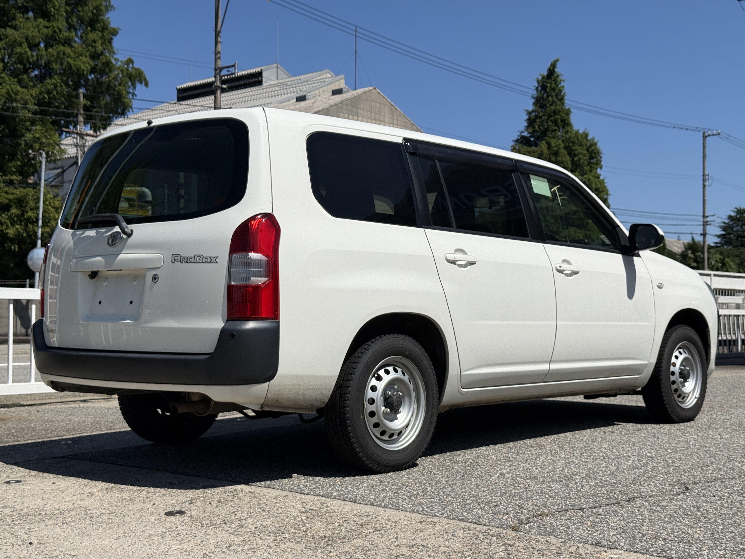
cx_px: 372
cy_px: 280
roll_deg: -0.4
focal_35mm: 48
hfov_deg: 39.7
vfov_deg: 30.3
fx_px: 1033
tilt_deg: +2.3
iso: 64
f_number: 1.78
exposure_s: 1/11364
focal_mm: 6.76
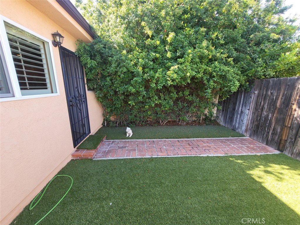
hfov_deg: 106.2
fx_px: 113
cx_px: 150
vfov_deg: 89.9
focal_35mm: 13
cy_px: 112
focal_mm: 1.74
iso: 50
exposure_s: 1/120
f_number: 2.2
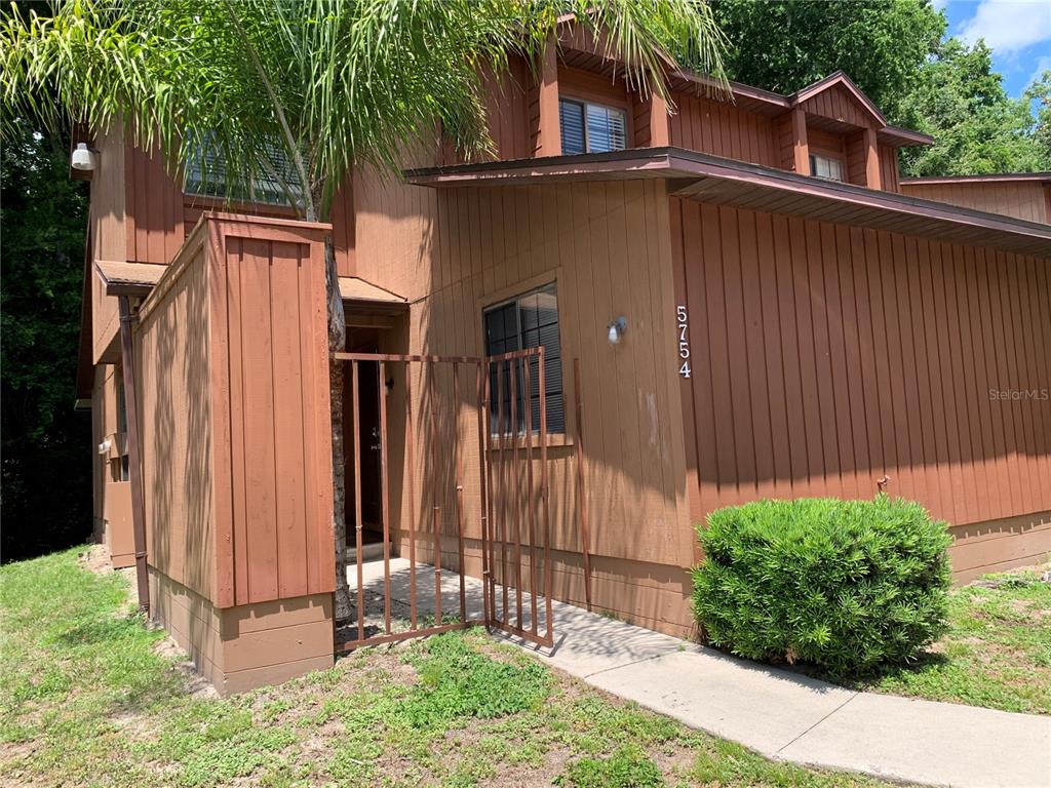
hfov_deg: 67.3
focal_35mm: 26
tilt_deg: +3.8
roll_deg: +3.6
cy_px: 394
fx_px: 789
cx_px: 526
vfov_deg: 53.1
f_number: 1.8
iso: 25
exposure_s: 1/573
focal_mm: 4.25
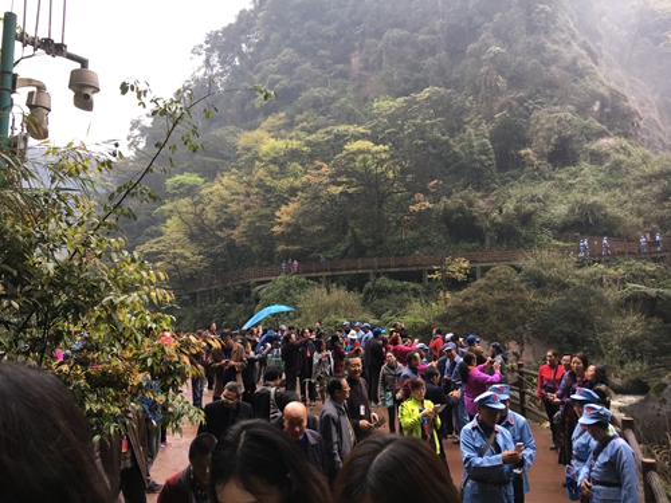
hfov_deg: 61.7
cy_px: 252
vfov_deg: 48.2
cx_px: 336
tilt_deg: +5.0
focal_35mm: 29
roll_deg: +1.1
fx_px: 562
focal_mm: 4.15
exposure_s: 1/100
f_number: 2.2
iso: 32
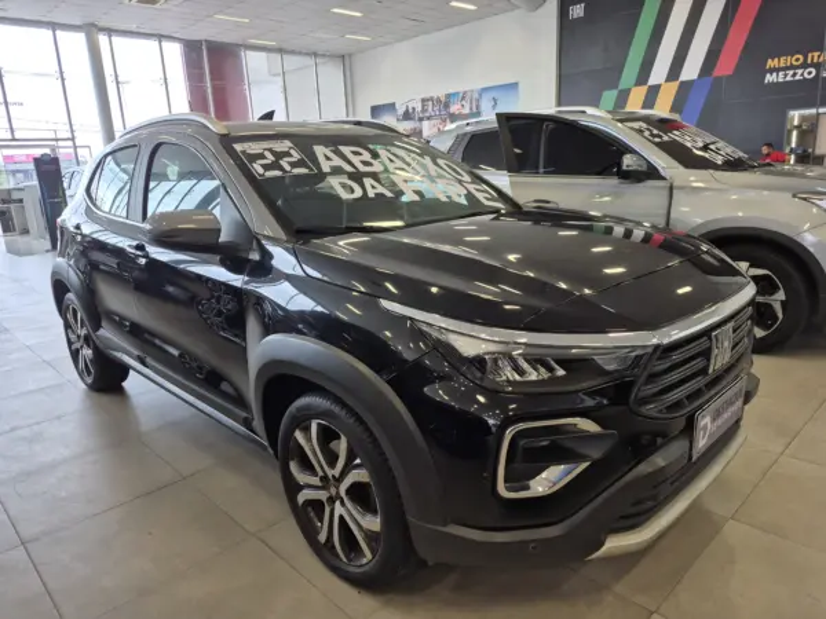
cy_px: 310
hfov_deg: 73.9
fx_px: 549
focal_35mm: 23
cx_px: 413
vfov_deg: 58.9
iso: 50
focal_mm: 5.4
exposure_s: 1/120
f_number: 1.8
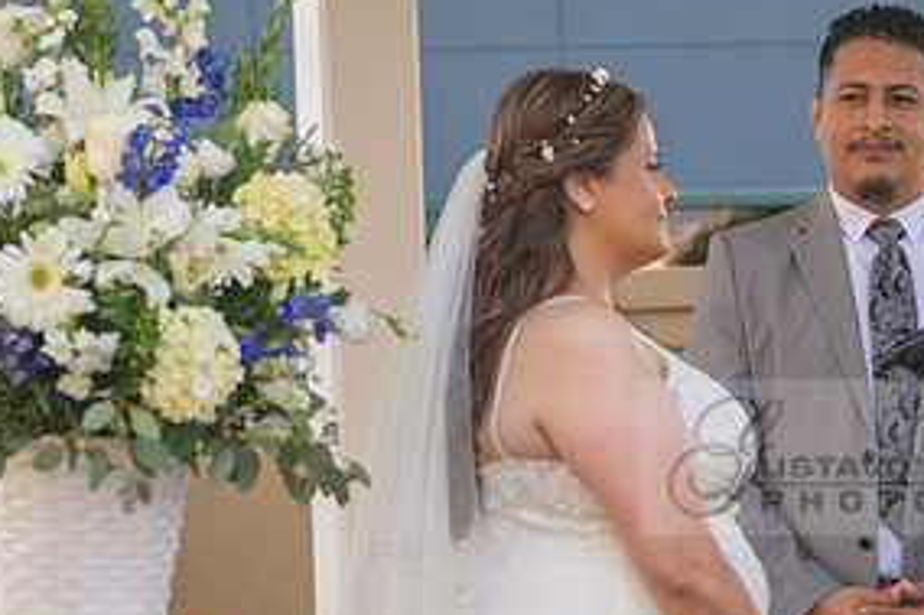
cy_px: 676
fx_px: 5848
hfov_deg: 9.0
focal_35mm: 228
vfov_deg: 6.0
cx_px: 750
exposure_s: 1/1000
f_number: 2.8
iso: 400
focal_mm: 70
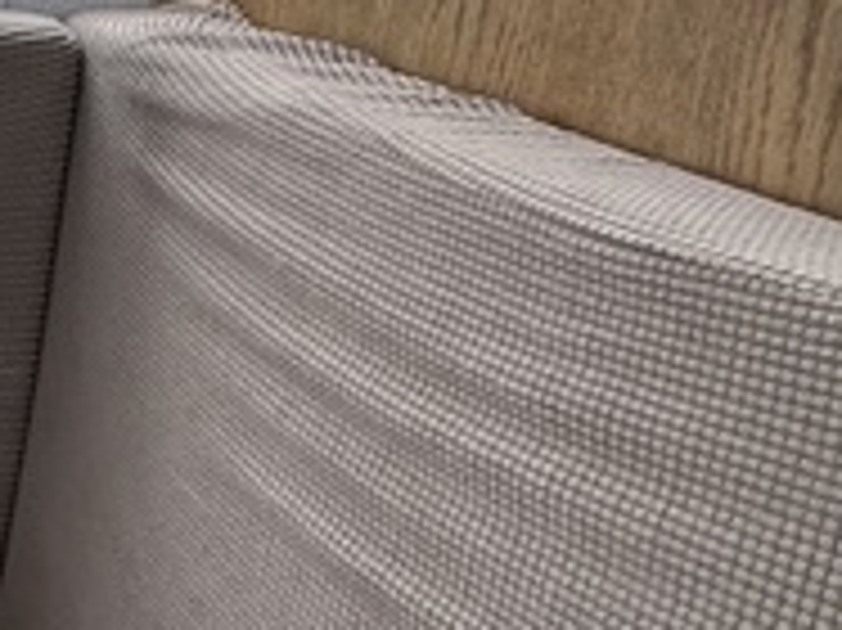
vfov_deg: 16.4
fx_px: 2188
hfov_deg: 13.7
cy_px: 396
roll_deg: +4.0
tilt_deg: -18.3
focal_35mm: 90
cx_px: -1292
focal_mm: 2.22
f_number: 2.2
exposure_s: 1/525
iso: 40
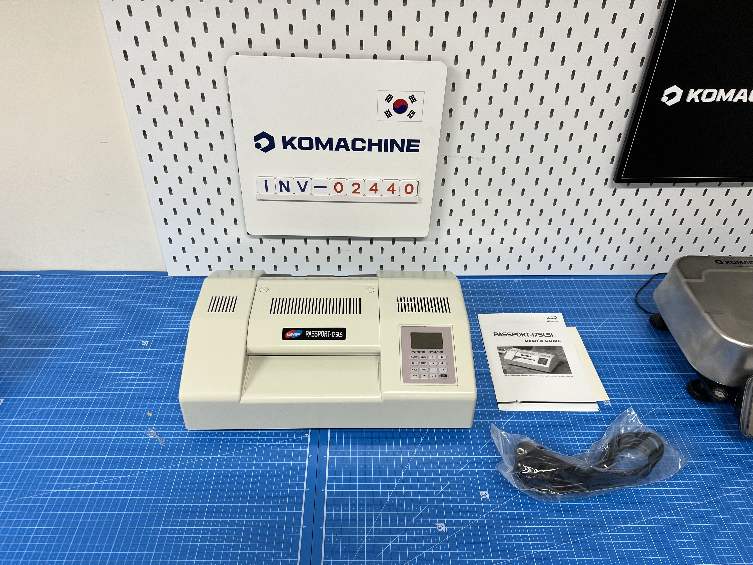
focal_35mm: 26
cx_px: 376
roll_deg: -0.7
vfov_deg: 53.1
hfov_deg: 67.3
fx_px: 566
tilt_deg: -38.4
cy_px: 282
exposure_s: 1/60
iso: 80
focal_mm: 5.7
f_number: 1.5
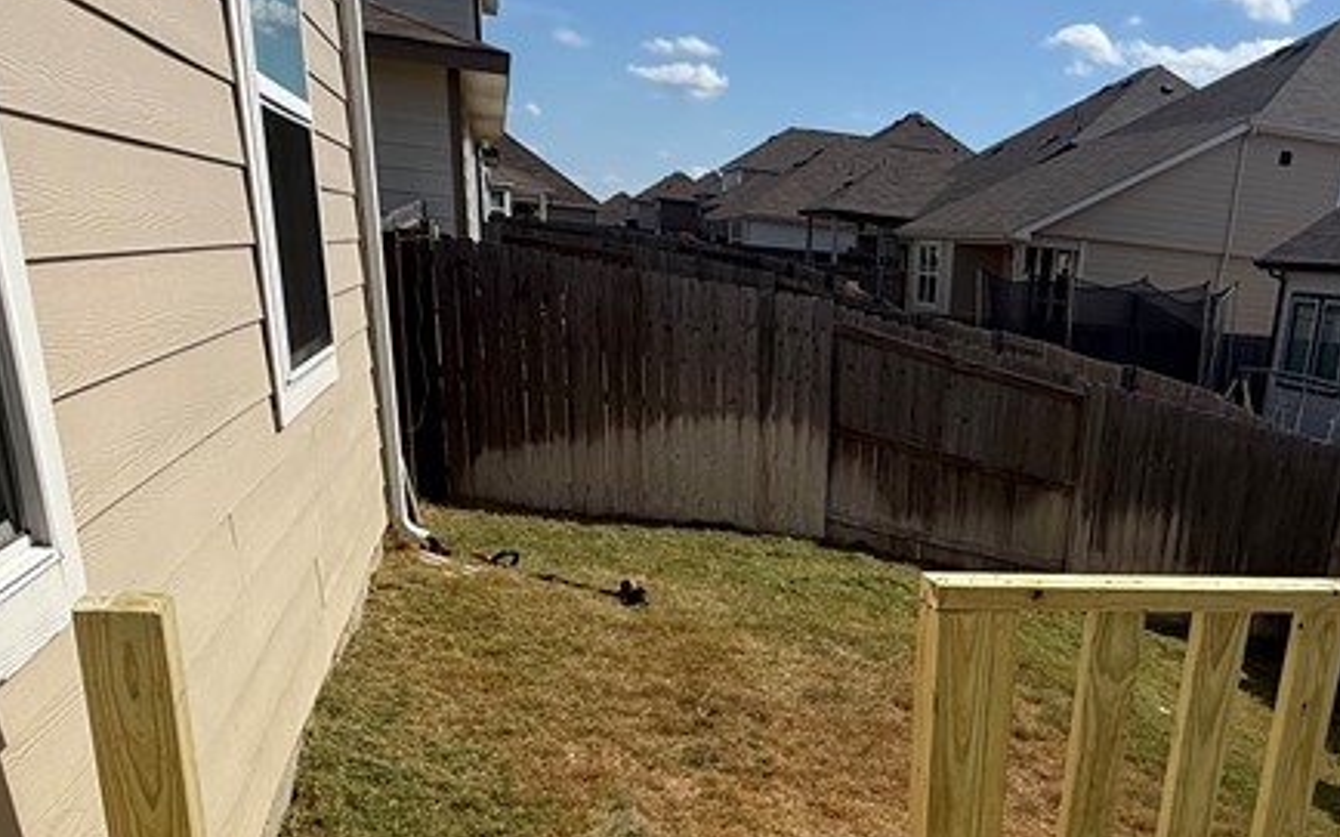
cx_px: 976
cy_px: 846
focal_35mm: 35
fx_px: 1278
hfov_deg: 53.3
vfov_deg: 33.1
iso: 50
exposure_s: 1/3460
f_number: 2.2
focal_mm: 2.22
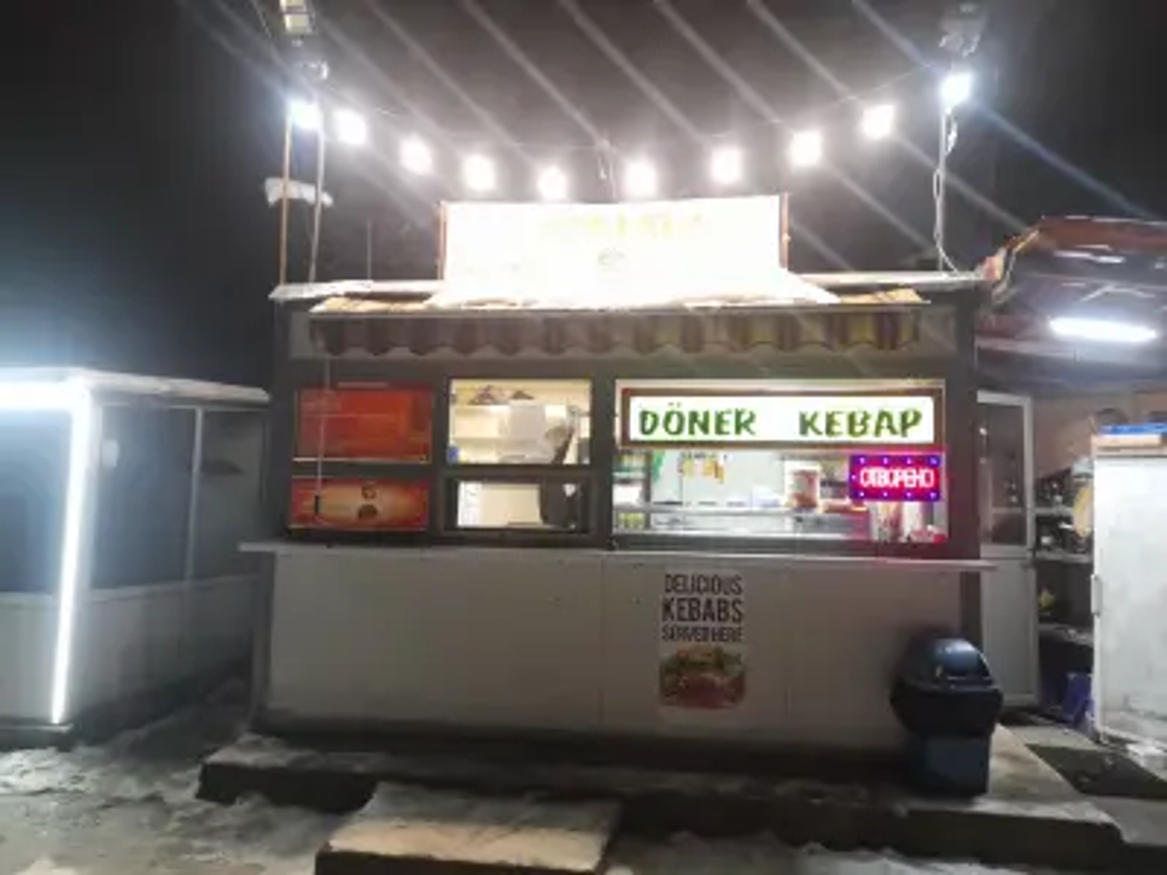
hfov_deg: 69.4
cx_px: 584
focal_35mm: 25
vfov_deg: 54.9
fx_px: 843
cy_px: 438
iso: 218
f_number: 2
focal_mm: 4.6
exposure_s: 1/30
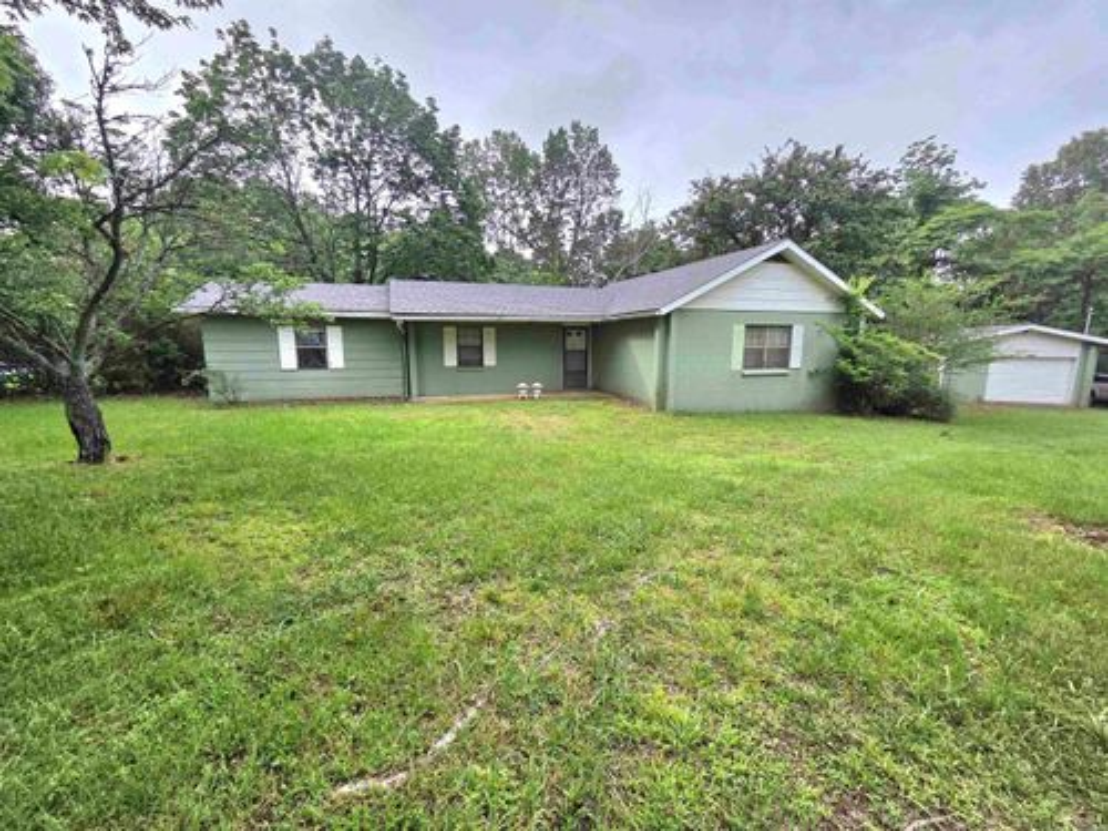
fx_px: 416
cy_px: 416
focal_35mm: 13
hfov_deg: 106.2
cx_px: 554
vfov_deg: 89.9
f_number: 2.2
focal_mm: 2.2
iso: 50
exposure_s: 1/1250
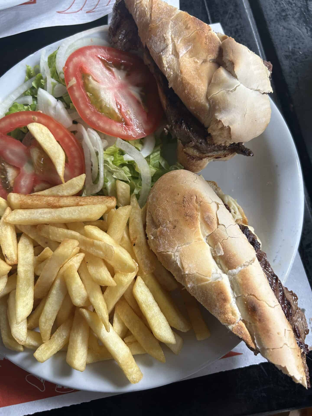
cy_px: 208
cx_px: 156
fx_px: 312
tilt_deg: -76.7
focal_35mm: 26
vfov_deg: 67.3
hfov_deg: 53.1
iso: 100
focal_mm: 5.7
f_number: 1.5
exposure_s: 1/60
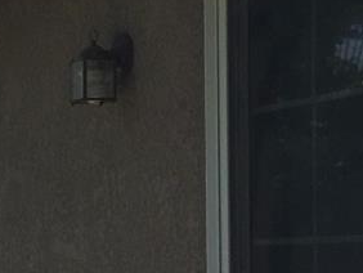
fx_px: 1616
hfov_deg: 12.1
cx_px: -207
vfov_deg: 9.4
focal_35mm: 154
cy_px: 399
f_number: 2.2
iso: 32
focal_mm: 4.15
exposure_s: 1/1199
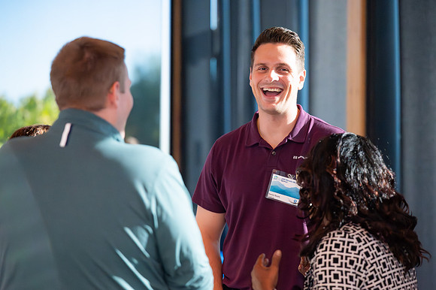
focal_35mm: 111
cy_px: 152
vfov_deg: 12.4
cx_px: 230
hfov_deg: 18.5
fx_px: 1338
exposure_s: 1/4000
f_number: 2.8
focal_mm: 104
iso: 5000
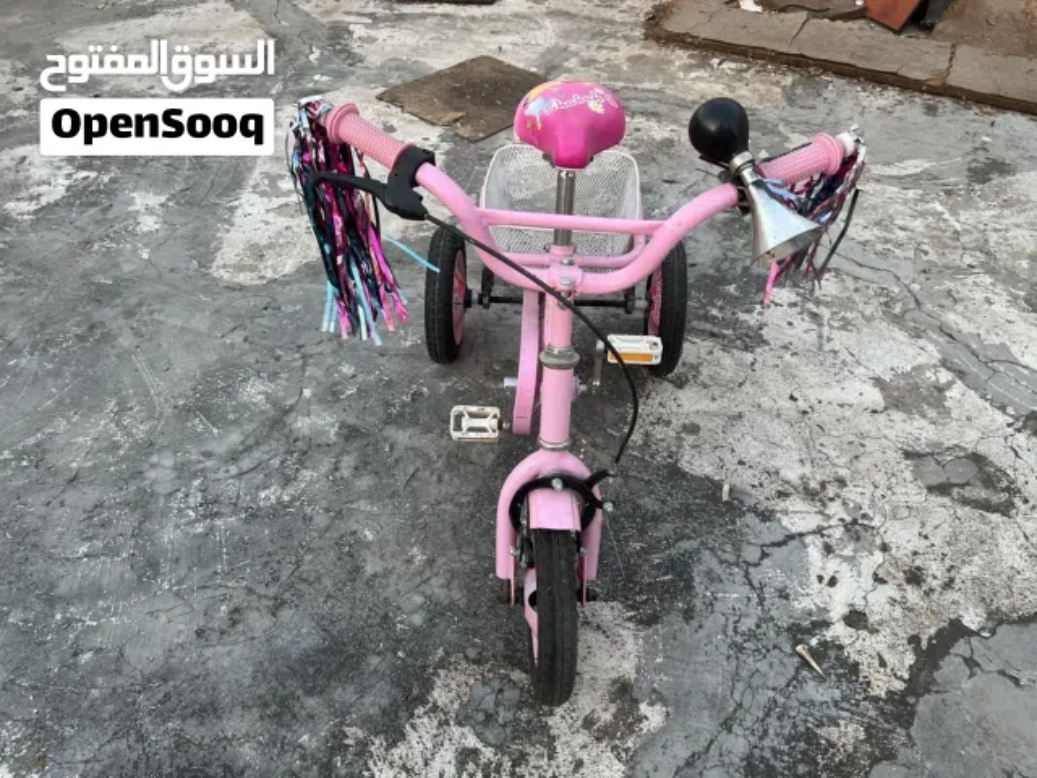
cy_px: 389
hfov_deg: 67.3
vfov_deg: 53.1
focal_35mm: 26
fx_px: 779
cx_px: 518
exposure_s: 1/106
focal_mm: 5.7
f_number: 1.5
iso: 125
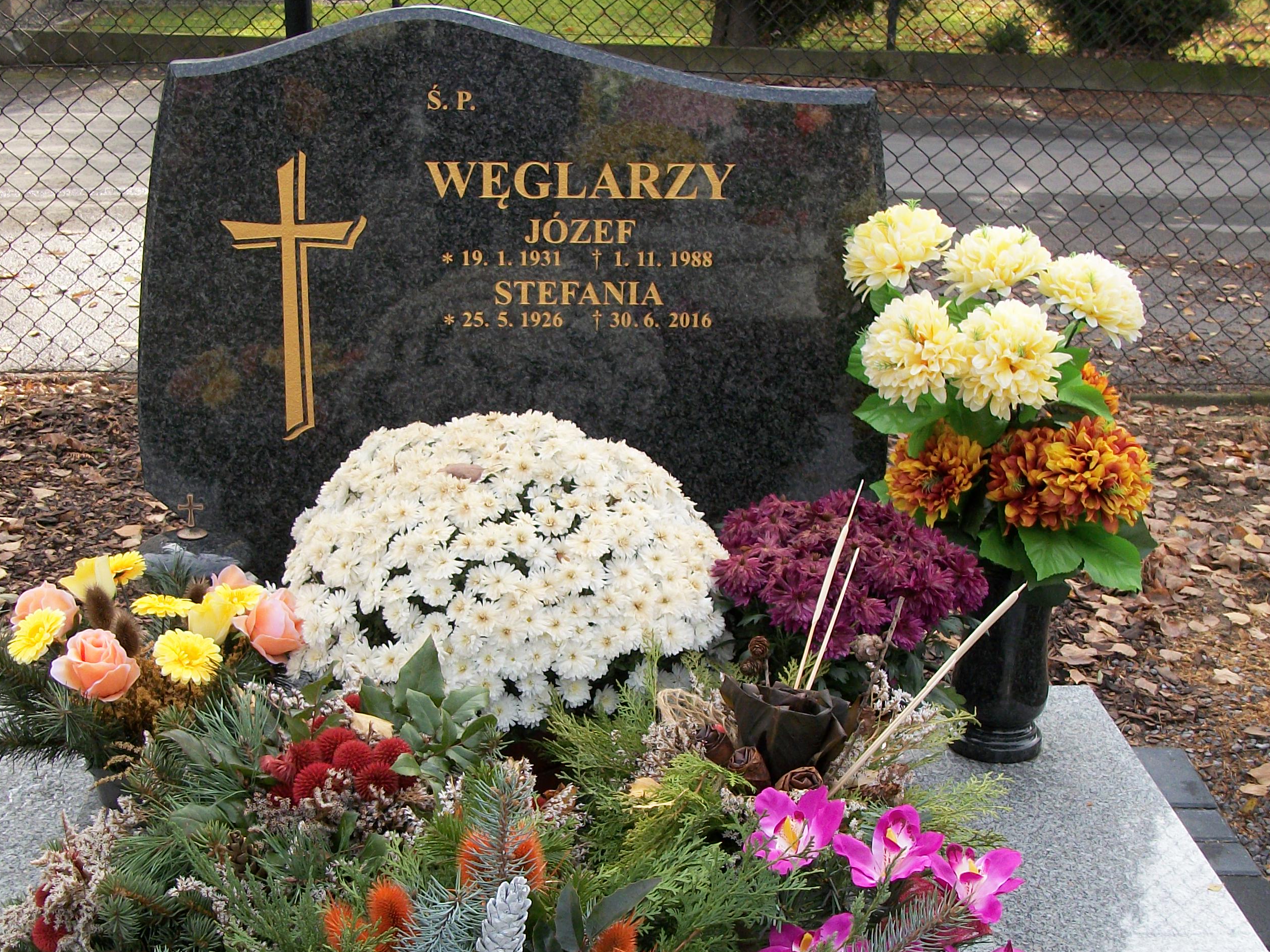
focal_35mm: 51
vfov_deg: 28.3
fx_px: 1871
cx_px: 538
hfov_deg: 37.4
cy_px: 644
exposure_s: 1/400
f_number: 2.9
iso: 80
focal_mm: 5.7
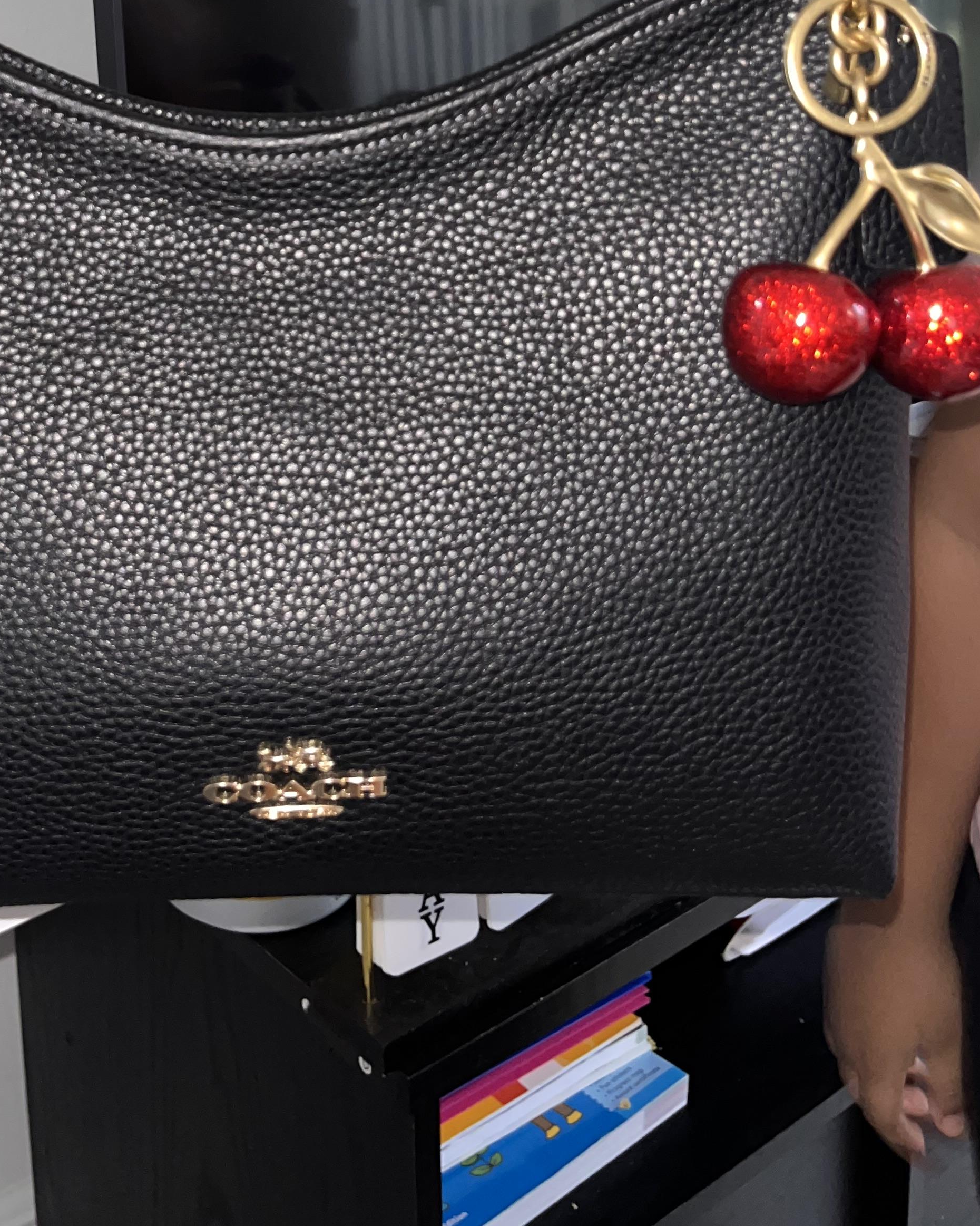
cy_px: 172
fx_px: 1596
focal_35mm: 44
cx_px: 244
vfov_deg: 39.6
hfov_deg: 33.5
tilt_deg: -11.0
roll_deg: +3.0
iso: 160
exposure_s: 1/12
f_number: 1.6
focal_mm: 5.1
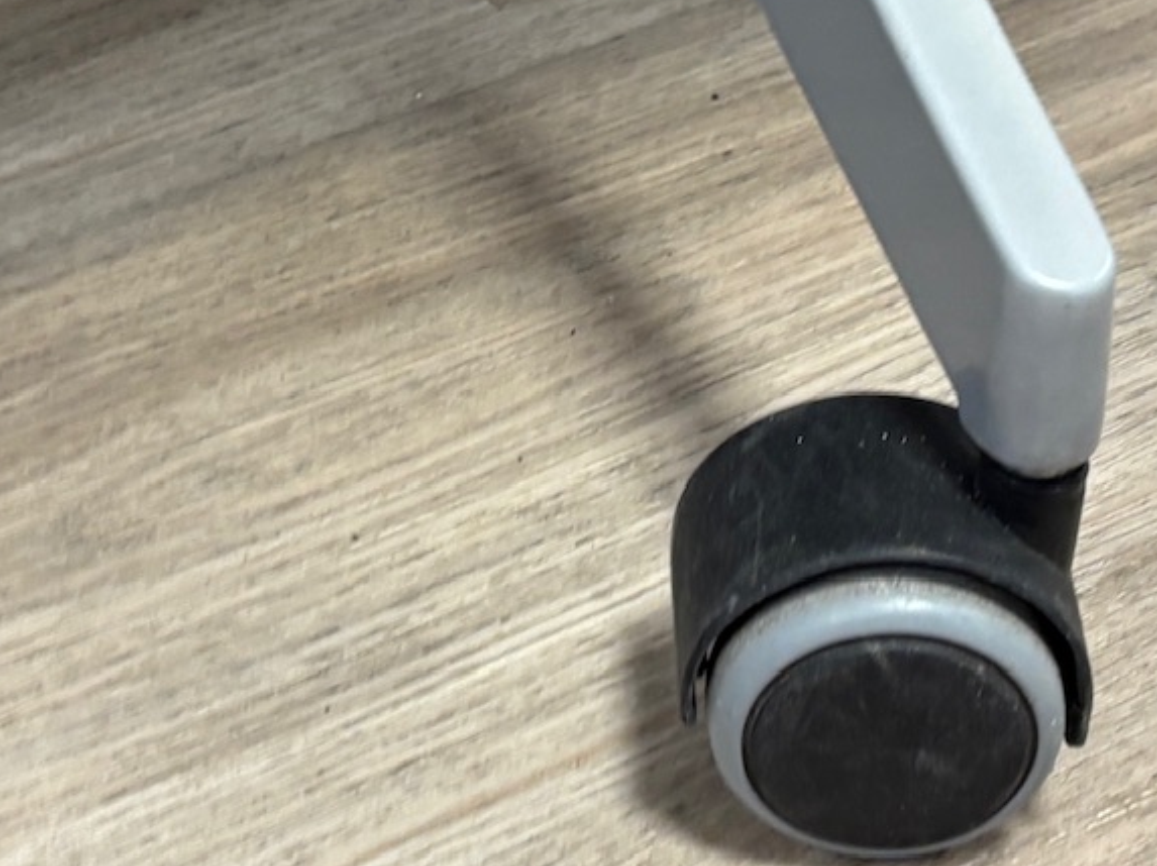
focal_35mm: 93
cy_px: 99
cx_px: 466
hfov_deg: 21.1
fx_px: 3106
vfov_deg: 15.7
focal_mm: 5.96
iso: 160
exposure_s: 1/50
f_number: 1.6
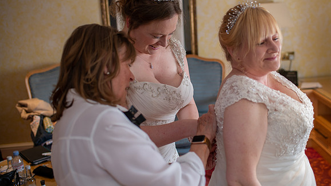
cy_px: 75
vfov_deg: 27.1
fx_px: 386
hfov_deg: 46.1
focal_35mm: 44
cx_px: 198
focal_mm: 35
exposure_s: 1/125
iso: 320
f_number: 2.2
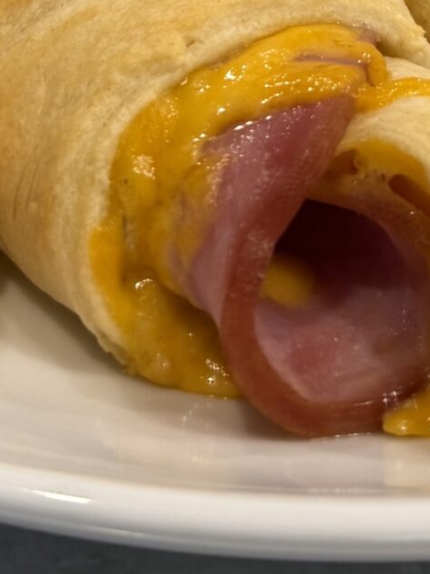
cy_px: -265
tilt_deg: -25.2
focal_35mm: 98
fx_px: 1624
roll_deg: -1.0
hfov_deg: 15.1
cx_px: 232
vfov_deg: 18.1
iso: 125
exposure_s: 1/60
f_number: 1.78
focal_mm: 6.76
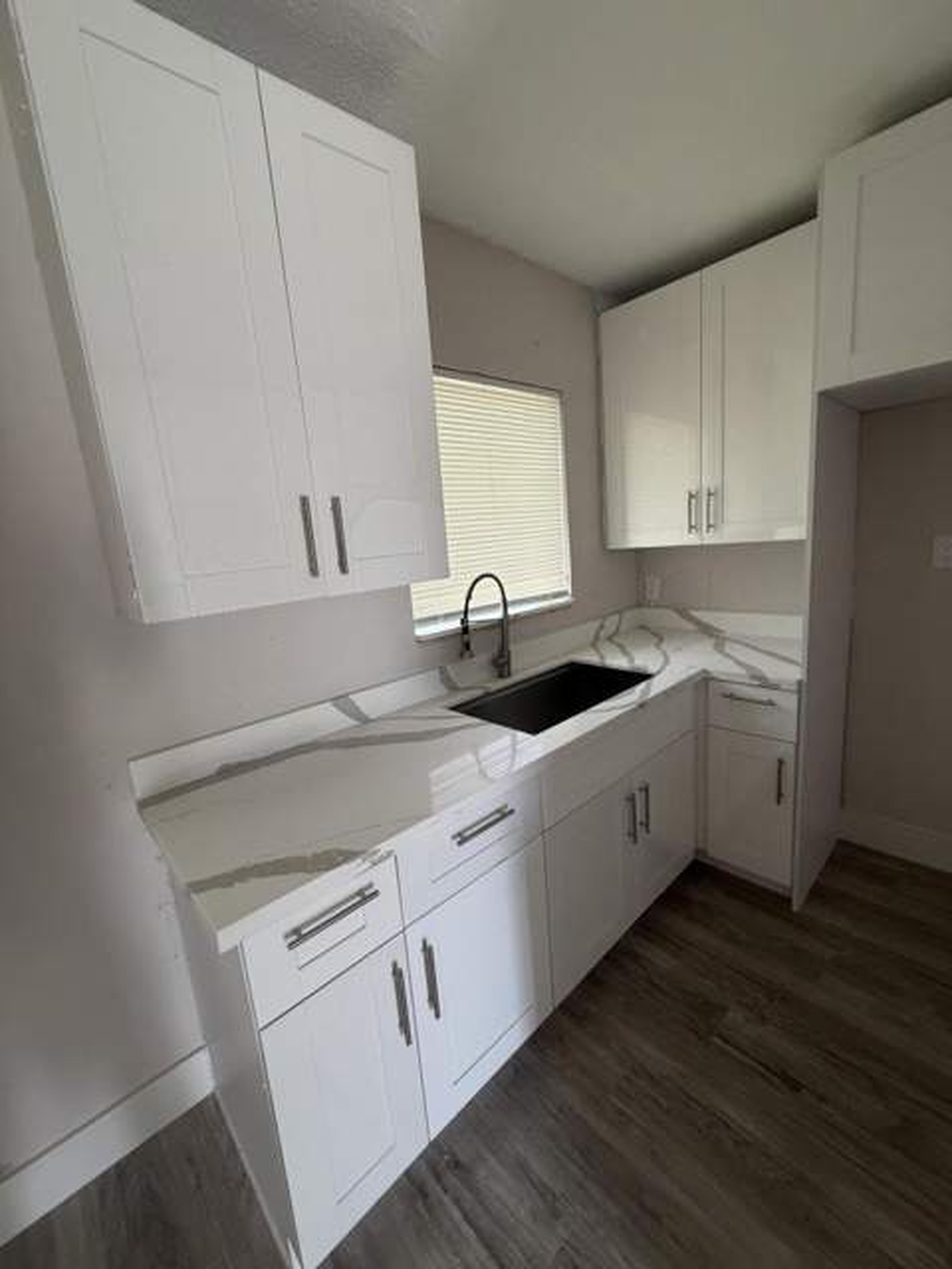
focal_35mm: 14
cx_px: 476
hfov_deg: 85.7
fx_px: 513
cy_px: 634
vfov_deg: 102.1
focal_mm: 2.22
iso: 320
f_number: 2.2
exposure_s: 1/81
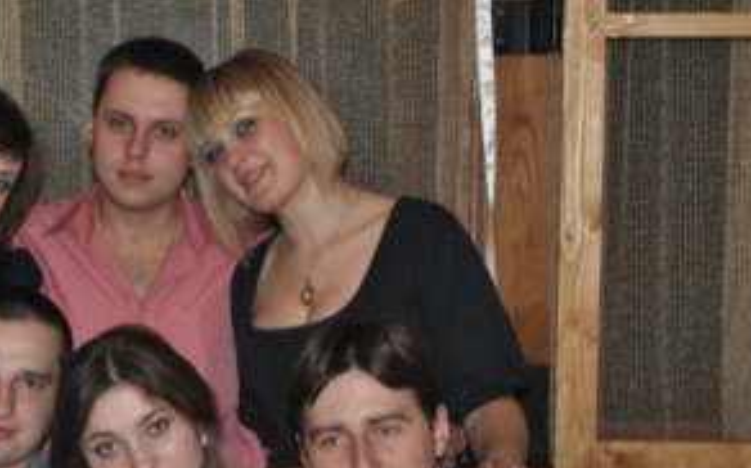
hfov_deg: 25.7
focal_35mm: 79
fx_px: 1614
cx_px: 144
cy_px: 442
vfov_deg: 16.2
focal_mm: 29
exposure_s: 1/60
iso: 200
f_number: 4.5
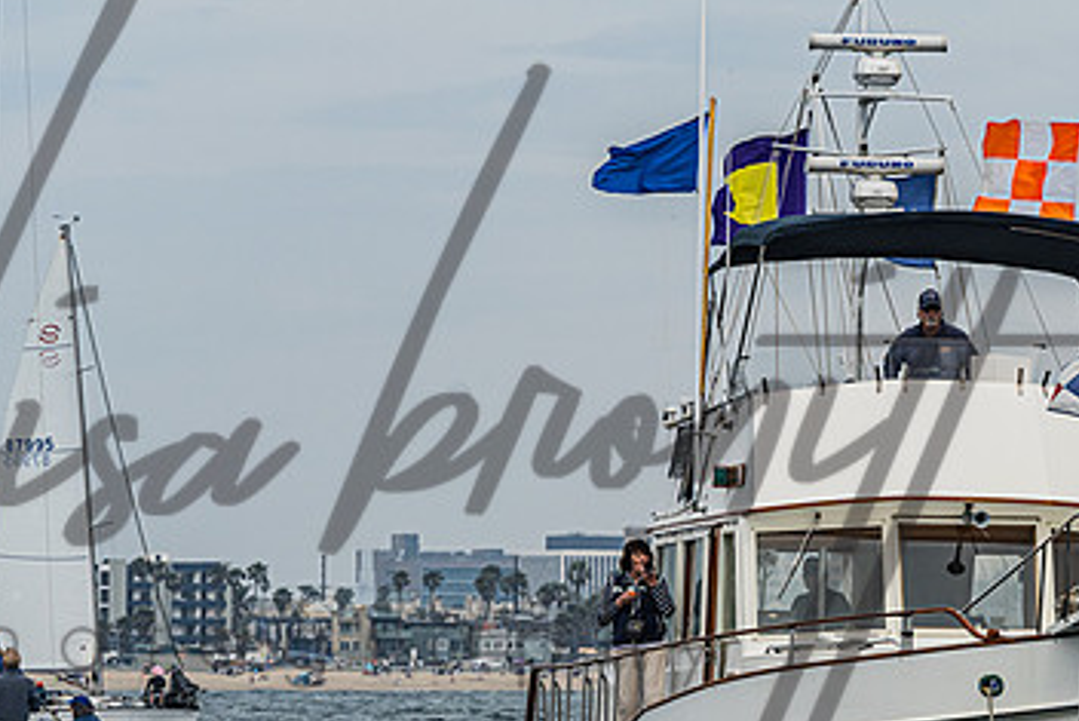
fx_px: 12233
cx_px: 913
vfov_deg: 3.4
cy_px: 339
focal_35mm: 408
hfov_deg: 5.0
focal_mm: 180
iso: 400
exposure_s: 1/2500
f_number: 8
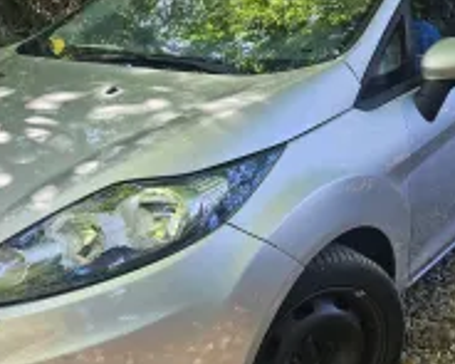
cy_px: 230
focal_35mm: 44
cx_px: 312
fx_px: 592
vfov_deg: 33.9
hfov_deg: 41.4
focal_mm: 5.4
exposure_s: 1/100
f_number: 1.8
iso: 40
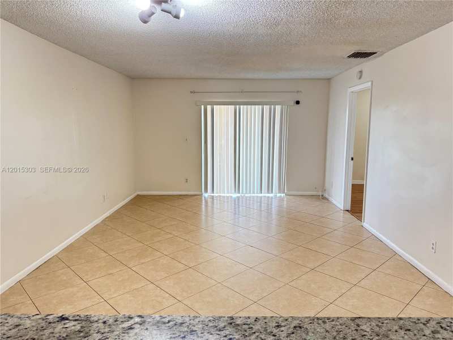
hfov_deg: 71.6
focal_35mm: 24
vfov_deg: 56.8
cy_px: 170
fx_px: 314
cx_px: 226
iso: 250
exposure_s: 1/60
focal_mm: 6.76
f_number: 1.78
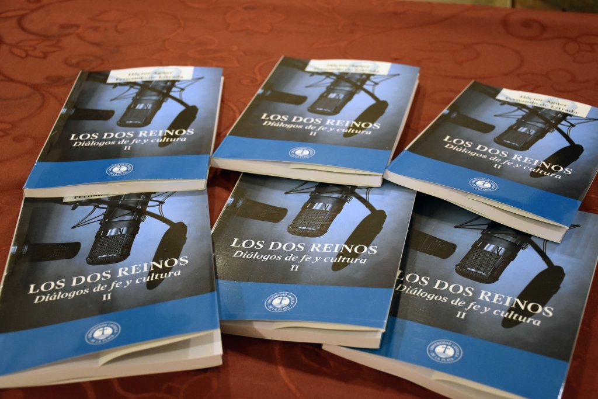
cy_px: 200
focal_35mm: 45
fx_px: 748
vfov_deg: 29.9
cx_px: 299
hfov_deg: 43.6
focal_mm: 30
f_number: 4
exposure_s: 1/60
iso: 1600
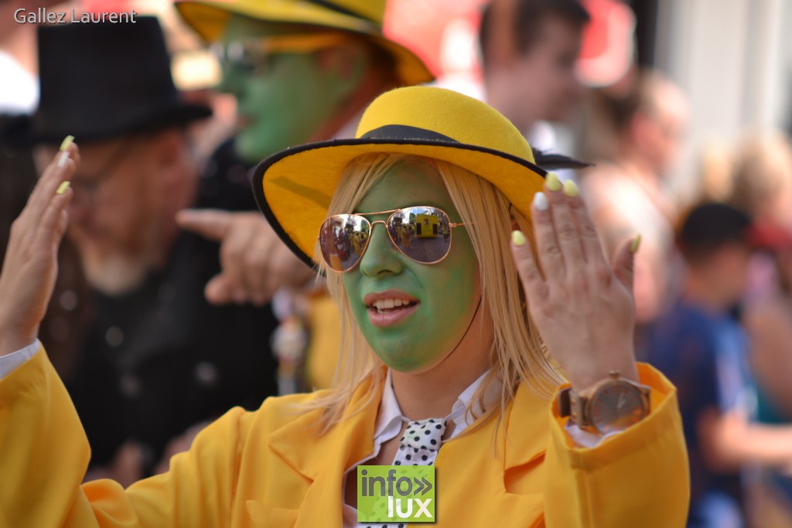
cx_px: 396
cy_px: 264
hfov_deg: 9.1
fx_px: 4950
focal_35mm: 225
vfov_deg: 6.1
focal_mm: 150
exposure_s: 1/400
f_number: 2.8
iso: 100
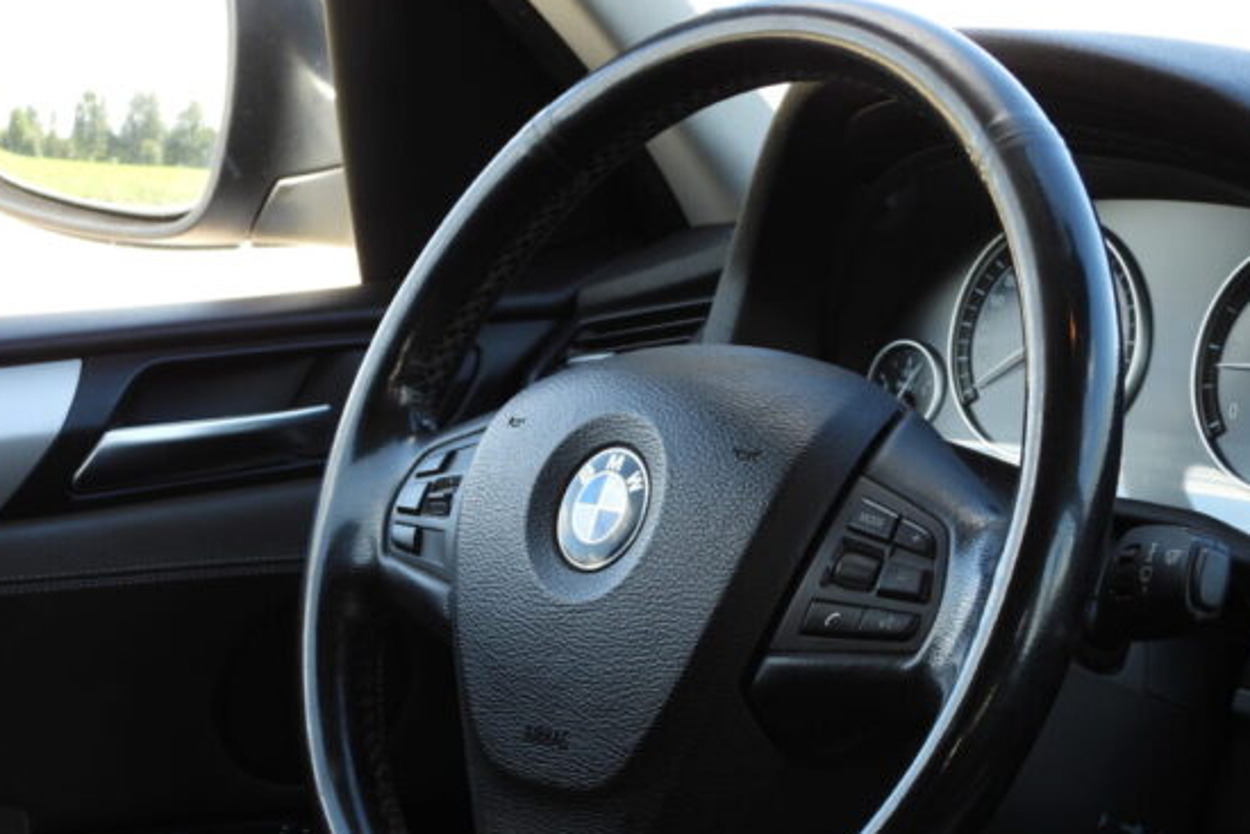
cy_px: 582
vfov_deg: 13.5
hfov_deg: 20.2
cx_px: 707
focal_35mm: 101
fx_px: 3508
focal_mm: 13.5
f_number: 3.5
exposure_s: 1/80
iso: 100
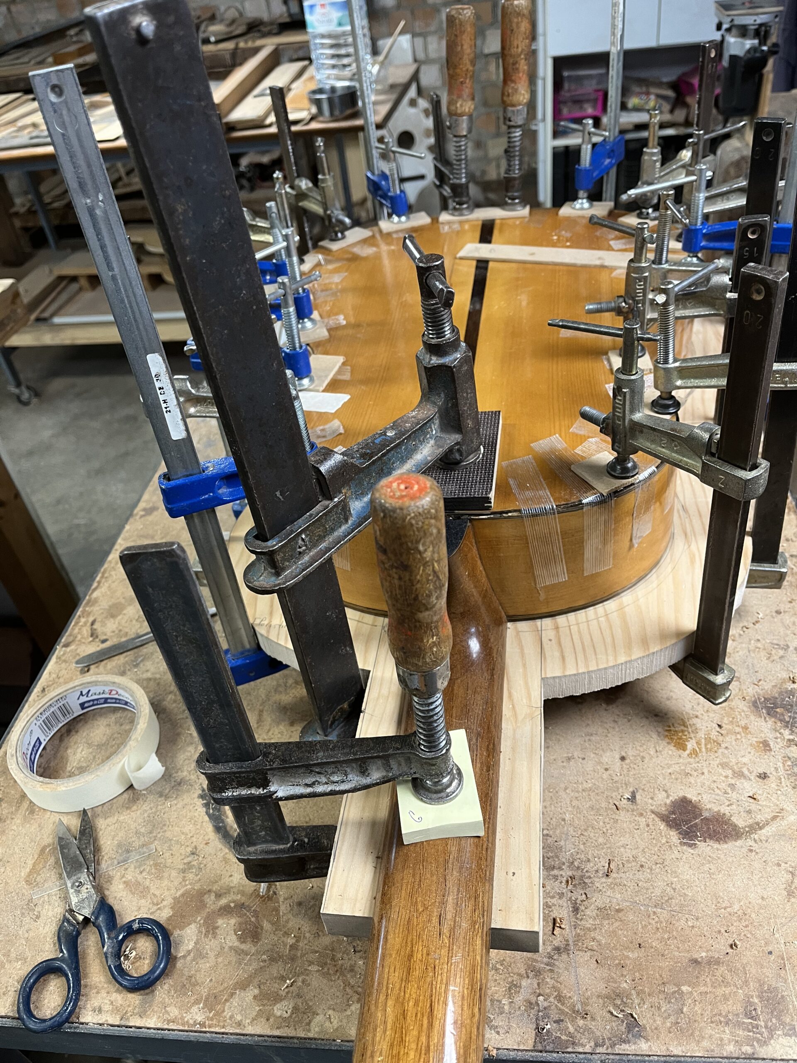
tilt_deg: -38.6
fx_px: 798
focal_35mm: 26
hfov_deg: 53.1
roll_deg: +9.0
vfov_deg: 67.3
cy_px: 532
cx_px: 398
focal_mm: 5.1
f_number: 1.6
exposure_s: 1/50
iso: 160
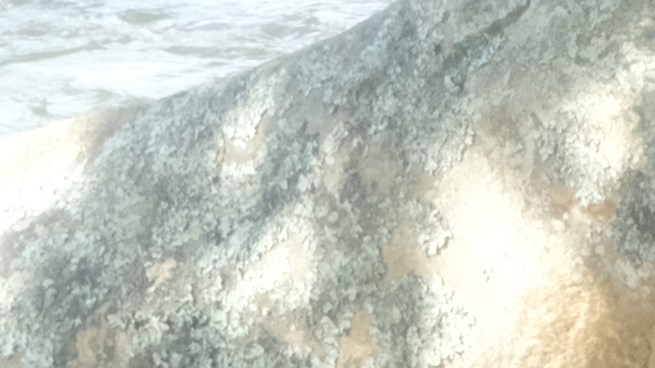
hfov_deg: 8.8
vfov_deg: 4.9
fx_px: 4168
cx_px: 962
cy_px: -562
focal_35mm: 240
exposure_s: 1/80
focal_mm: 31.4
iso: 3200
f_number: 22
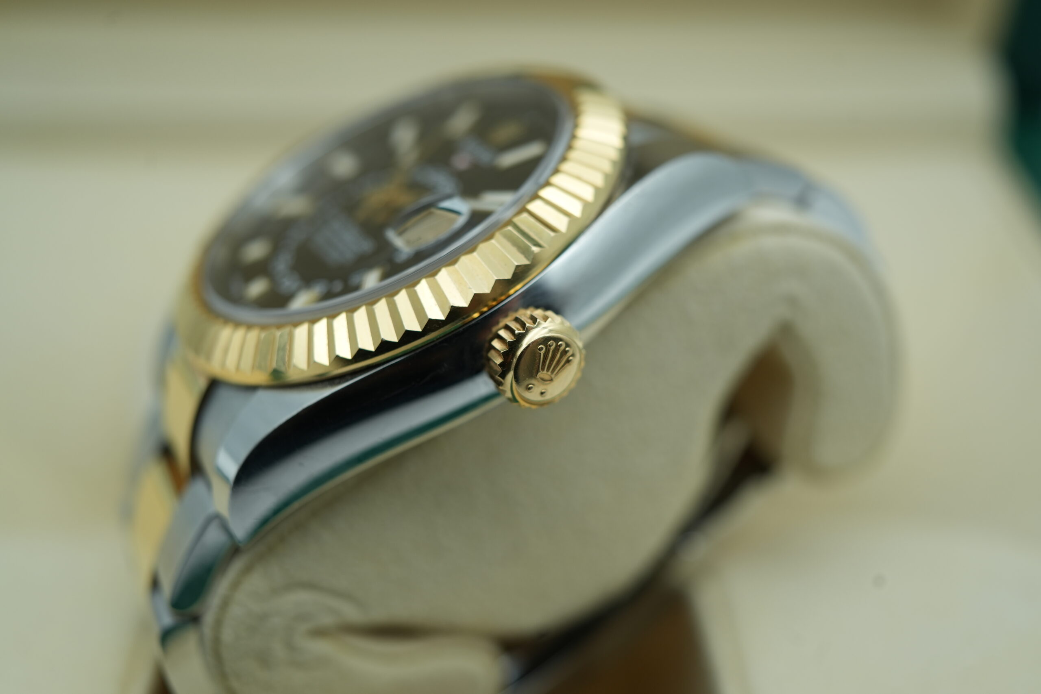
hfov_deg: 54.4
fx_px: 1012
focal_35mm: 35
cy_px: 347
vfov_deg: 37.9
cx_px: 520
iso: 400
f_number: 5
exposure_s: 1/250
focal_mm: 35
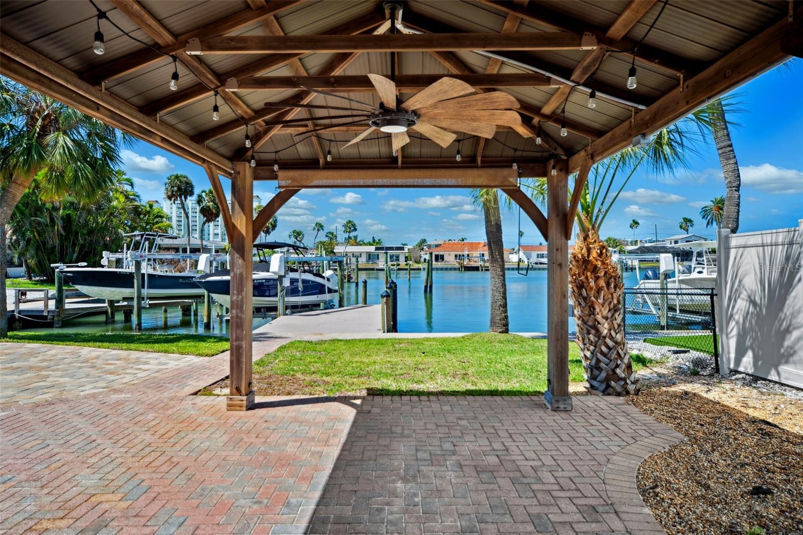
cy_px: 268
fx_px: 268
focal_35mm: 12
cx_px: 402
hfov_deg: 112.6
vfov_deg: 90.0
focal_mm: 12
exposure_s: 1/320
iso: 100
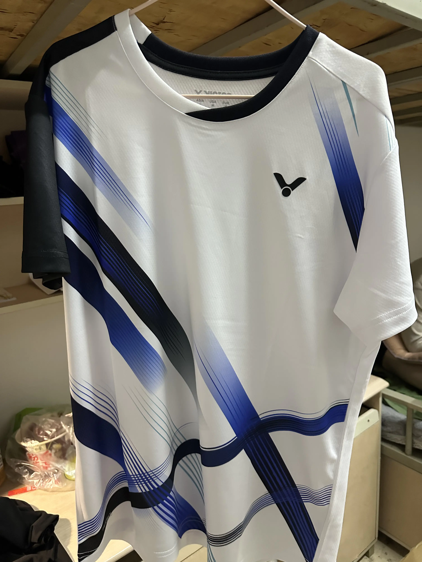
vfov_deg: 71.6
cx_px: 211
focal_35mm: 24
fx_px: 390
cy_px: 281
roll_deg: +3.4
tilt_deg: -13.1
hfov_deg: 56.8
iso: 640
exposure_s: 1/33
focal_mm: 6.86
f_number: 1.78
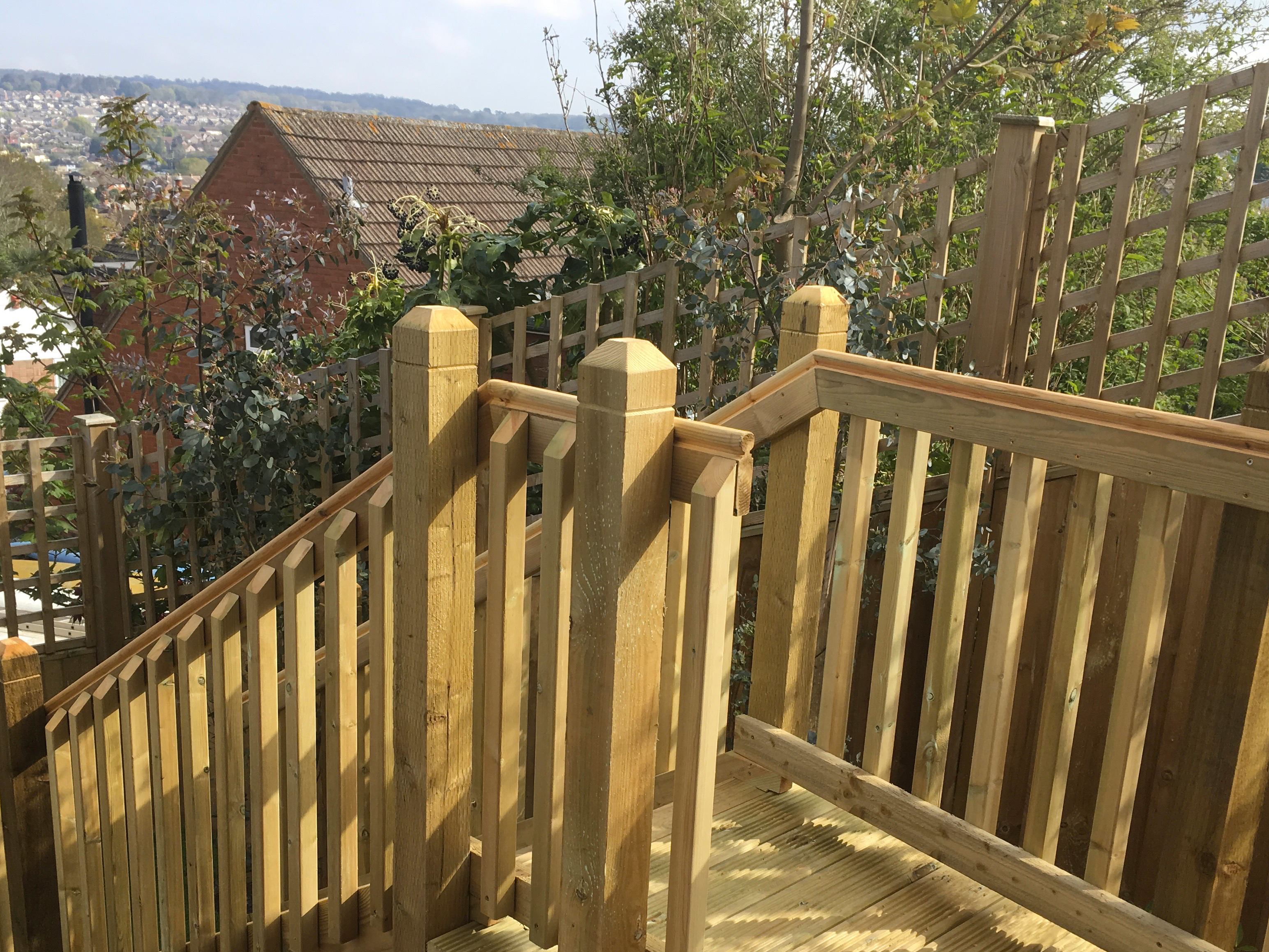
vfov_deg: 37.4
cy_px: 617
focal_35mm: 38
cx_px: 606
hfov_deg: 49.0
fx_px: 1393
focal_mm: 4.15
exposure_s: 1/657
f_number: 2.2
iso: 25
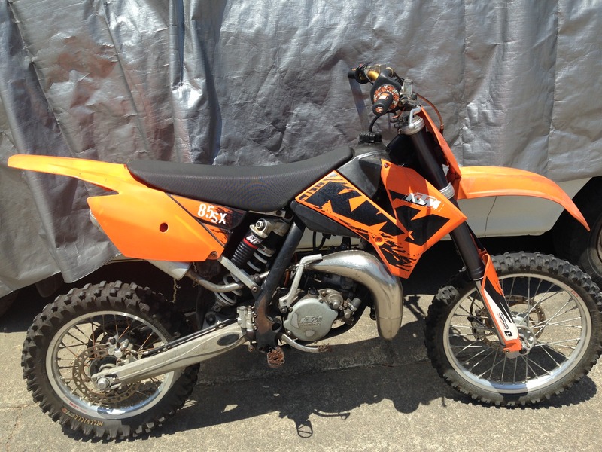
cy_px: 226
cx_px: 301
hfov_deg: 55.4
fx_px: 574
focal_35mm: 33
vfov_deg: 42.9
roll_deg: +2.2
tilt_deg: -25.9
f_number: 2.4
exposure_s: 1/1130
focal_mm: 4.12
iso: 50
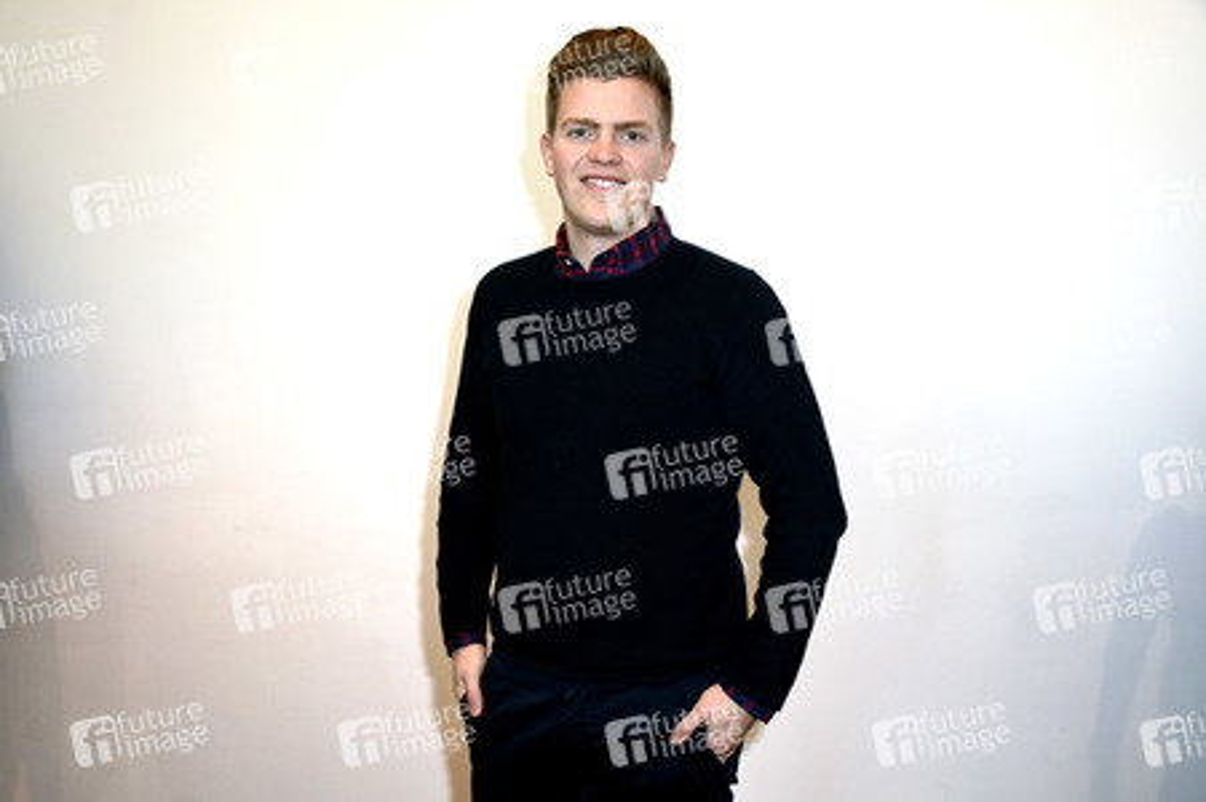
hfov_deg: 49.6
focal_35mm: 39
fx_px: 1306
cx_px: 603
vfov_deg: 34.2
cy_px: 401
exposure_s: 1/125
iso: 560
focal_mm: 26
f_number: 4.5
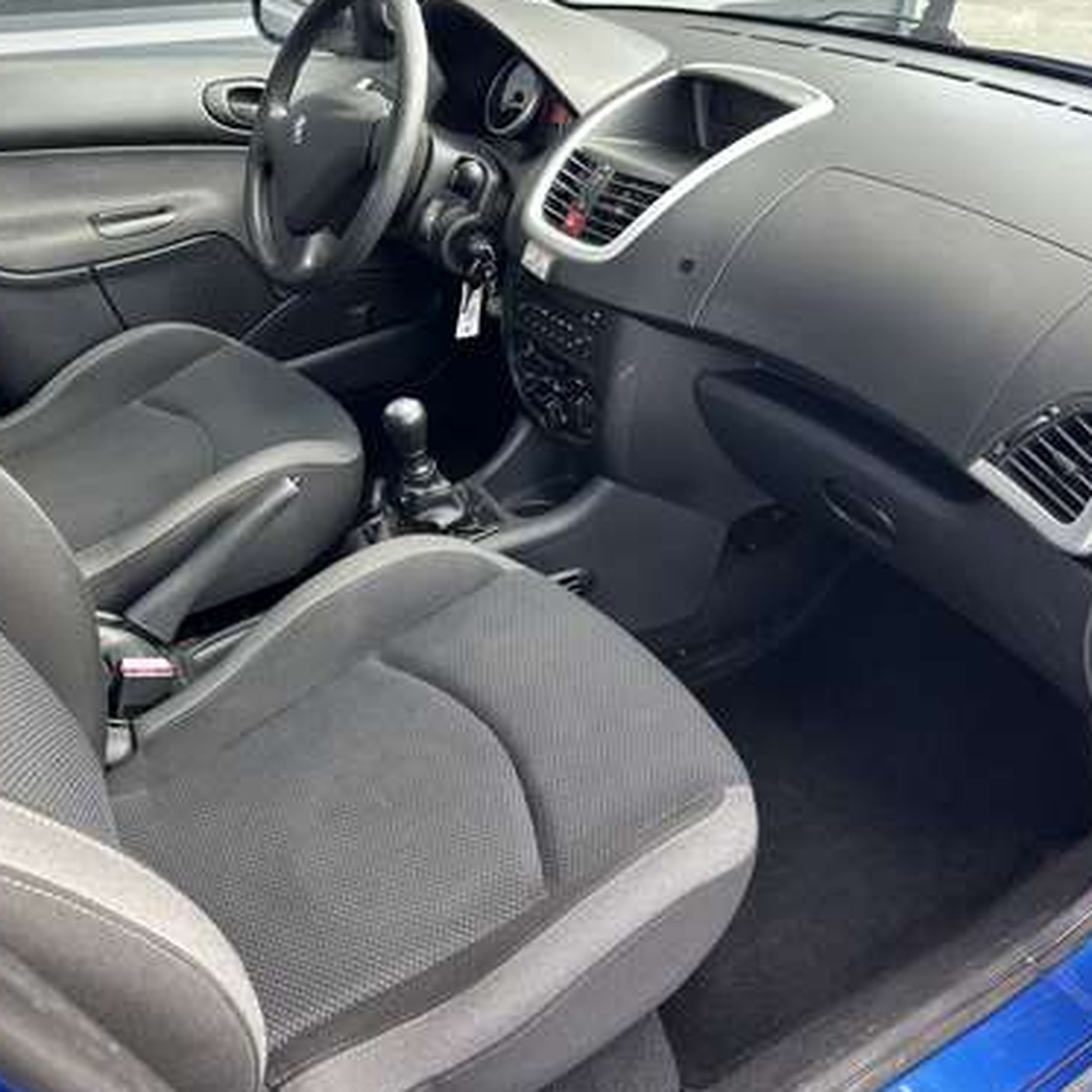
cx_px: 518
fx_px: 1035
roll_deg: -1.8
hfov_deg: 55.6
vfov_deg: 55.6
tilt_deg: -34.6
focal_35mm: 29
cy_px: 543
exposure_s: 1/121
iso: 80
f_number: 1.78
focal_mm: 6.86
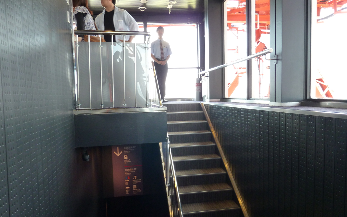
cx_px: 172
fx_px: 255
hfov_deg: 68.4
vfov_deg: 46.0
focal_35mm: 27
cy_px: 118
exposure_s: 1/30
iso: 160
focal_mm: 4.1
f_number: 3.3
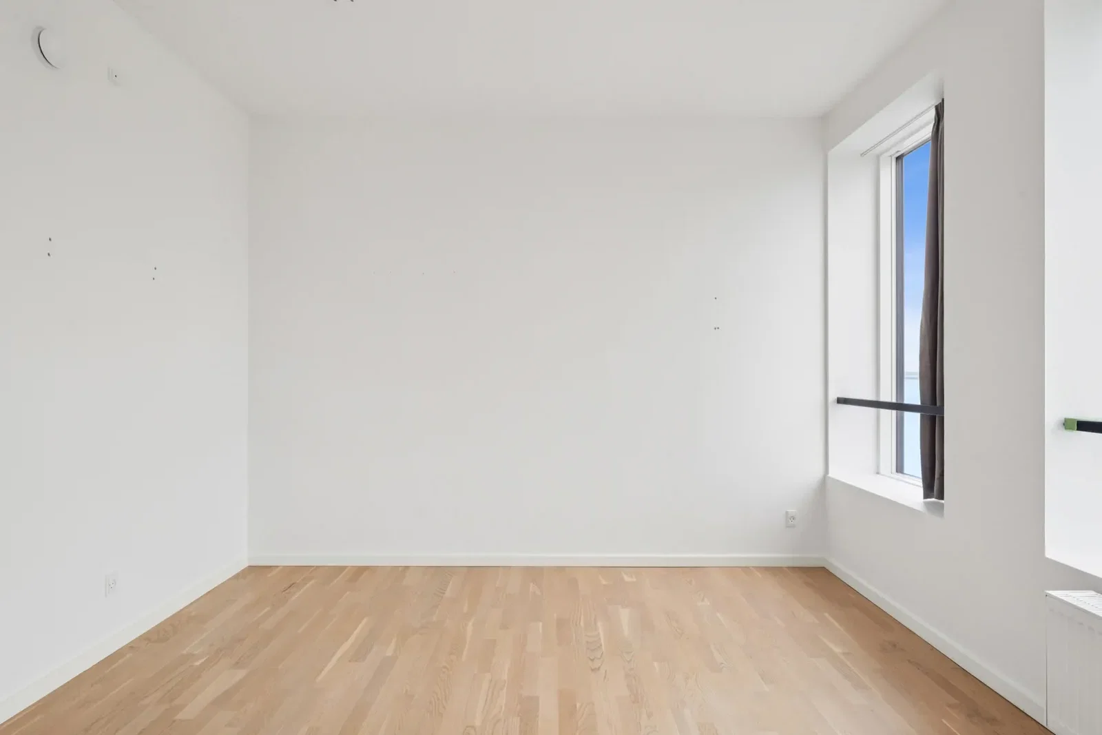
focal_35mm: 20
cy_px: 368
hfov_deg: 84.0
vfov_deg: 61.9
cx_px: 551
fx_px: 612
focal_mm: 13.2
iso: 800
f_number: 8
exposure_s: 1/30
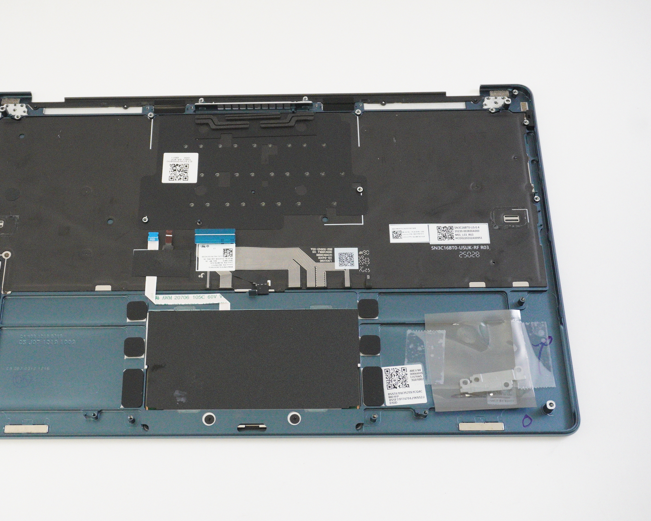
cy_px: 264
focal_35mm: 49
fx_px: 944
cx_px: 258
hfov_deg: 37.9
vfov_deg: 30.8
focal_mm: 28
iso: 5000
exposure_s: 1/200
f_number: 5.6
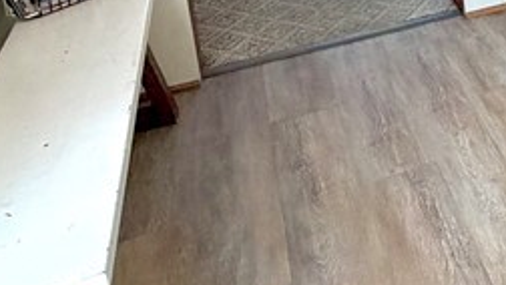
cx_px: 777
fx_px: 832
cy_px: -175
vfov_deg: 17.1
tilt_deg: -12.2
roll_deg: +0.3
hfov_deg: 25.0
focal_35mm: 62
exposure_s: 1/120
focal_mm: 2.22
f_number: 2.2
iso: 160
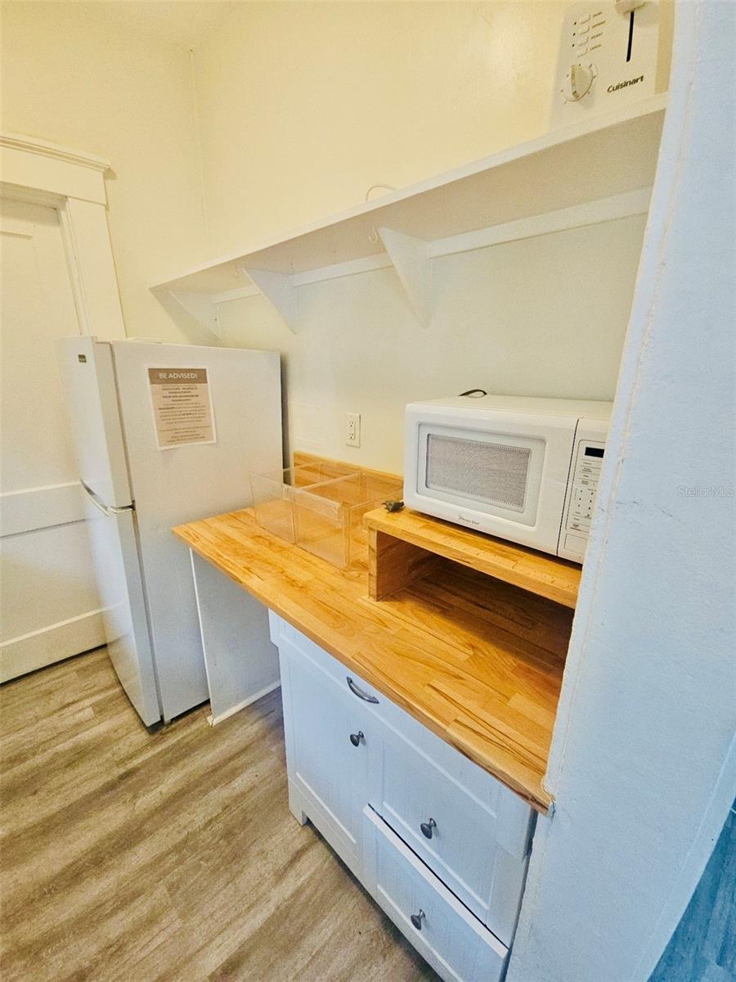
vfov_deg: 106.2
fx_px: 369
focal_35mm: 13
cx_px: 368
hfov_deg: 89.9
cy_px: 491
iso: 91
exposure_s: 1/60.2
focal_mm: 2.2
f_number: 2.2
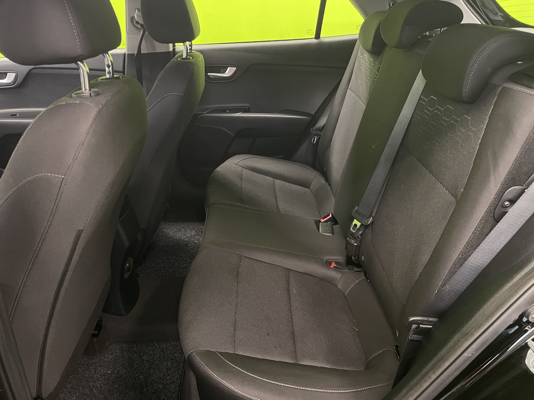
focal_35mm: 26
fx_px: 401
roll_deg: +0.6
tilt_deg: -26.5
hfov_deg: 67.3
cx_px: 267
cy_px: 200
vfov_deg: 53.1
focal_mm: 4.2
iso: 500
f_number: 1.6
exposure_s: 1/33
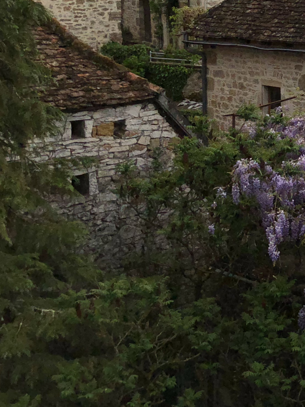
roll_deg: +1.1
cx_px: 434
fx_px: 893
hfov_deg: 17.7
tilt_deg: -3.1
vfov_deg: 25.0
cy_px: 48
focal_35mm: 76
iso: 20
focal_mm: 4
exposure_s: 1/1919
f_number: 1.8
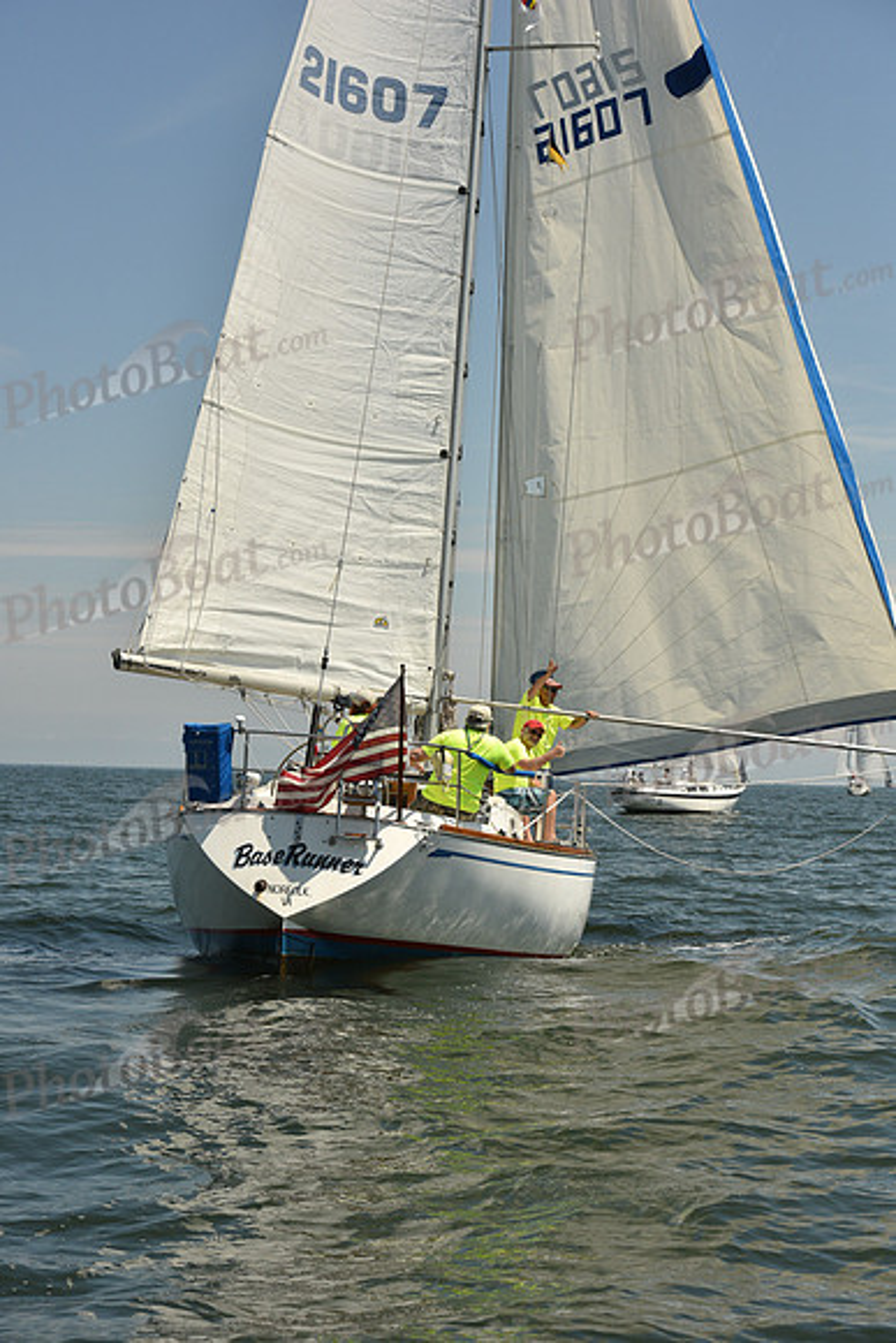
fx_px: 2612
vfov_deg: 28.8
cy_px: 672
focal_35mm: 70
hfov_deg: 19.5
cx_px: 448
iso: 320
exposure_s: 1/1600
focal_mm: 70
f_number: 9
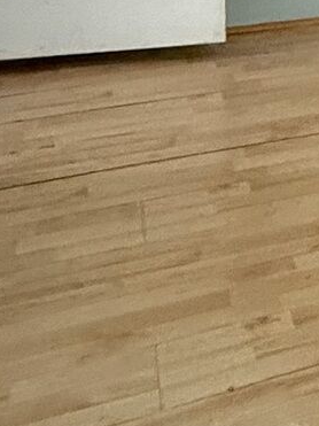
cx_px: 748
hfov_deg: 13.1
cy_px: -181
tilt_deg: -8.5
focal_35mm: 87
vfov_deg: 20.0
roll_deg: -3.5
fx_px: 1070
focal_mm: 2.22
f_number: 2.2
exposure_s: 1/60
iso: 500
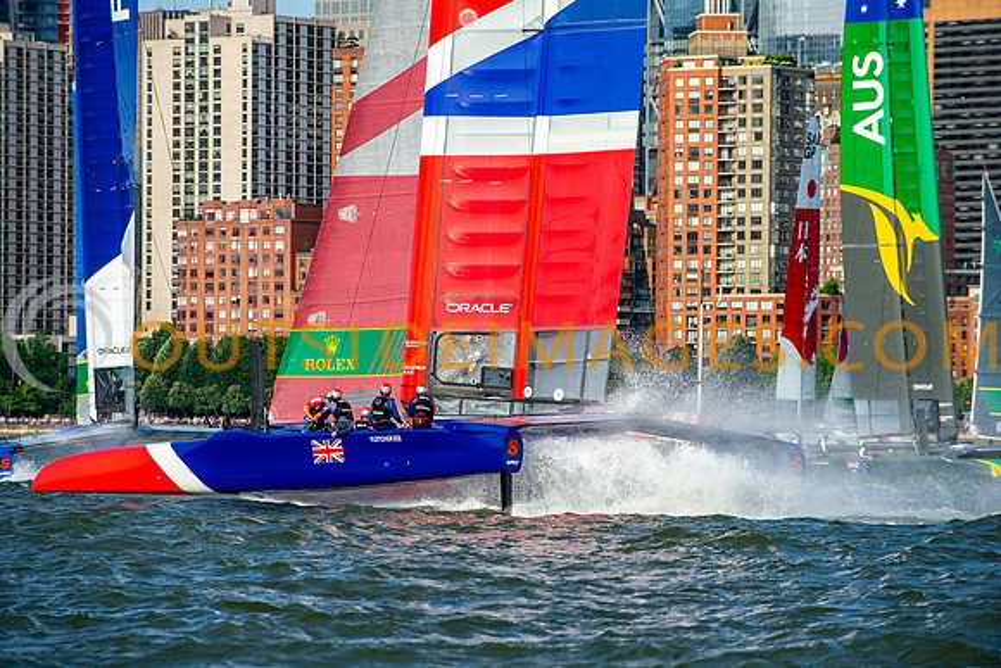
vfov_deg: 6.9
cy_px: 334
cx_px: 500
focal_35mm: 200
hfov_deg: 10.3
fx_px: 5569
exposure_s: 1/2000
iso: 400
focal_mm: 200
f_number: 5.6
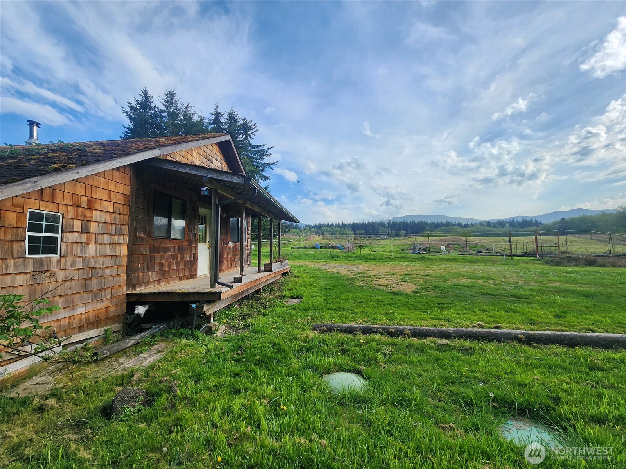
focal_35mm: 13
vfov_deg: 89.9
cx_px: 313
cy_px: 234
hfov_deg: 106.2
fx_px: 235
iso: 50
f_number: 2.2
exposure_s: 1/1286
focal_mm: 2.2
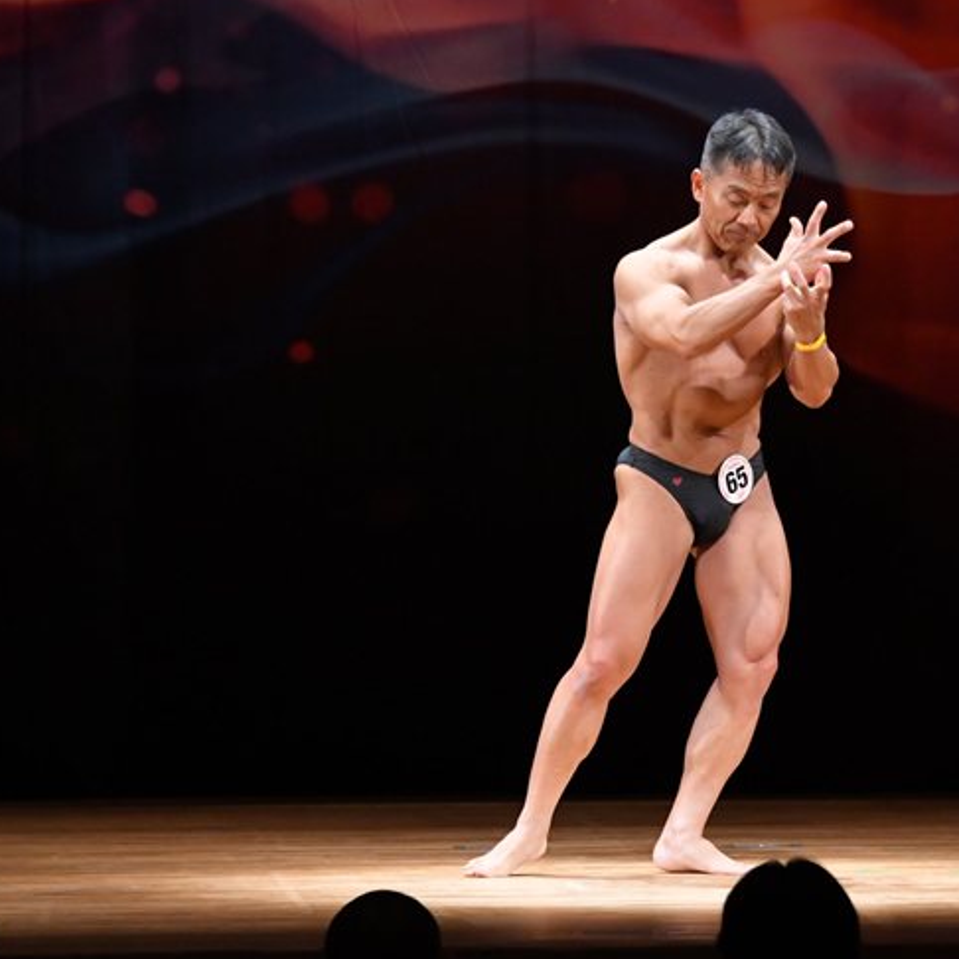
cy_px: 462
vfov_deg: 5.7
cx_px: 625
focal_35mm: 305
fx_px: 9560
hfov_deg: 5.7
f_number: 5.6
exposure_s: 1/400
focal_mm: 150
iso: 4000
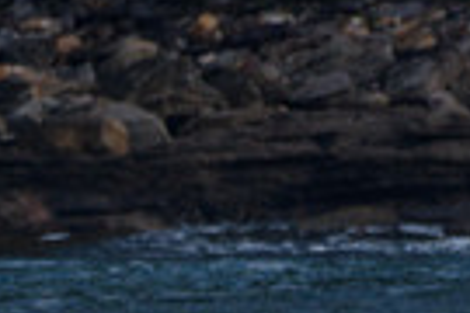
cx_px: 132
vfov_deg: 0.4
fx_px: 42192
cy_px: 569
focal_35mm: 3232
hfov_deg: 0.6
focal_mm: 500
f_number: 5.6
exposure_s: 1/2000
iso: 220
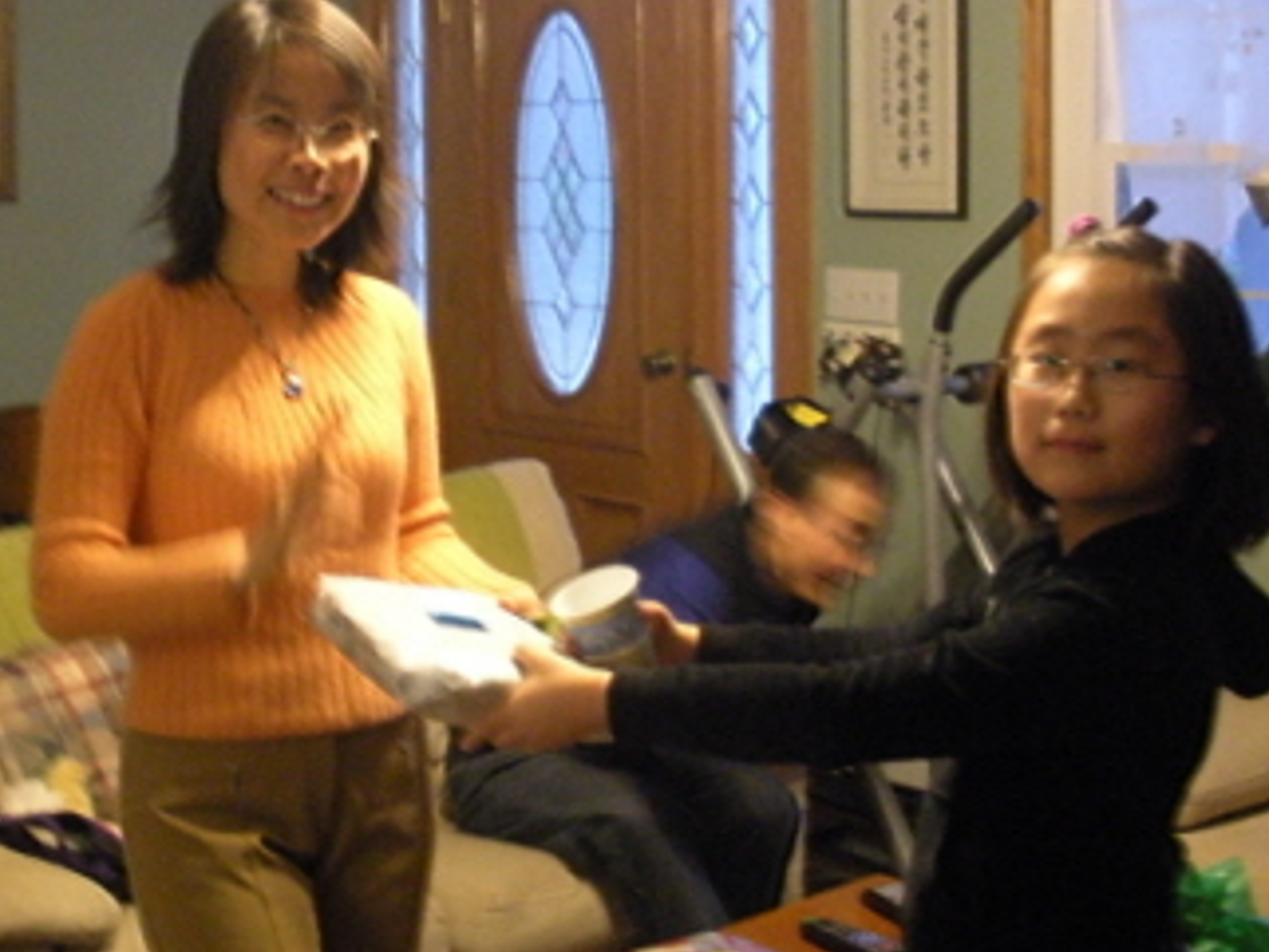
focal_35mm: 56
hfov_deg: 34.3
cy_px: 464
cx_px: 577
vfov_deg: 26.1
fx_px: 2054
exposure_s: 1/11.2
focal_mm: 6.3
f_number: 3.5
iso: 400
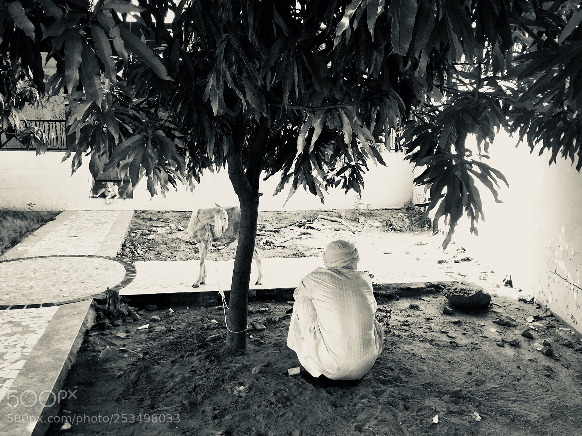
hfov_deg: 60.0
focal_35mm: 30
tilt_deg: -8.9
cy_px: 223
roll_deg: -1.9
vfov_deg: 46.8
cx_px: 284
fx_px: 504
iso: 32
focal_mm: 4.15
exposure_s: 1/416
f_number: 2.2
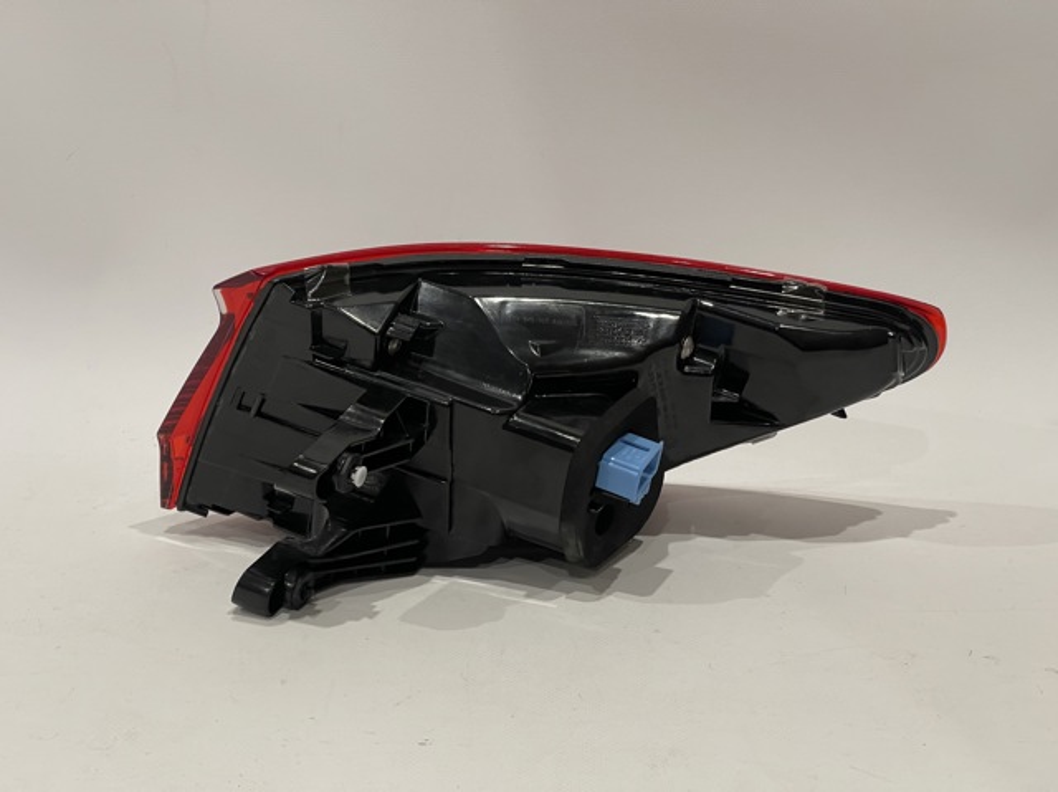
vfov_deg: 22.9
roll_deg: -0.8
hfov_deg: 30.3
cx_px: 529
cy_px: 396
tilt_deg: -19.6
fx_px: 1955
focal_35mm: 64
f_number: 2.2
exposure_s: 1/50
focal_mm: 7.5
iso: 200
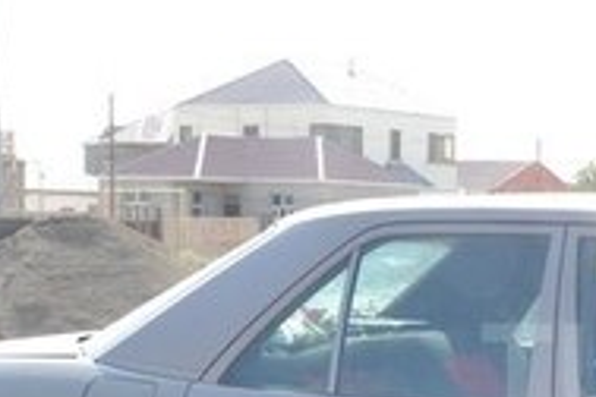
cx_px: 804
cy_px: 372
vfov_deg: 12.4
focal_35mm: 110
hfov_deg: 17.3
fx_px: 1817
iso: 800
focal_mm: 21
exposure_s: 1/200
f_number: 14
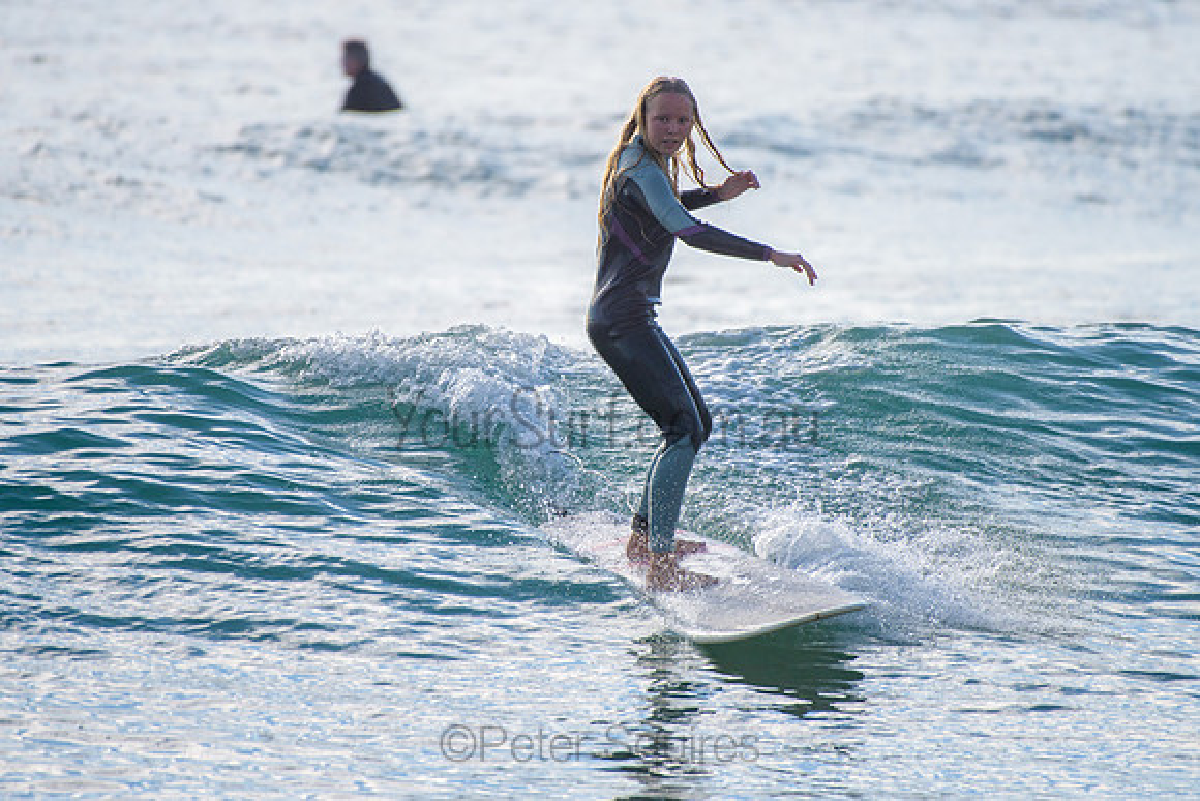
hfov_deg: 3.4
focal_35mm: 613
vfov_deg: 2.2
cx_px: 612
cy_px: 344
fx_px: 20449
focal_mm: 500
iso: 160
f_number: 5.6
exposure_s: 1/2000
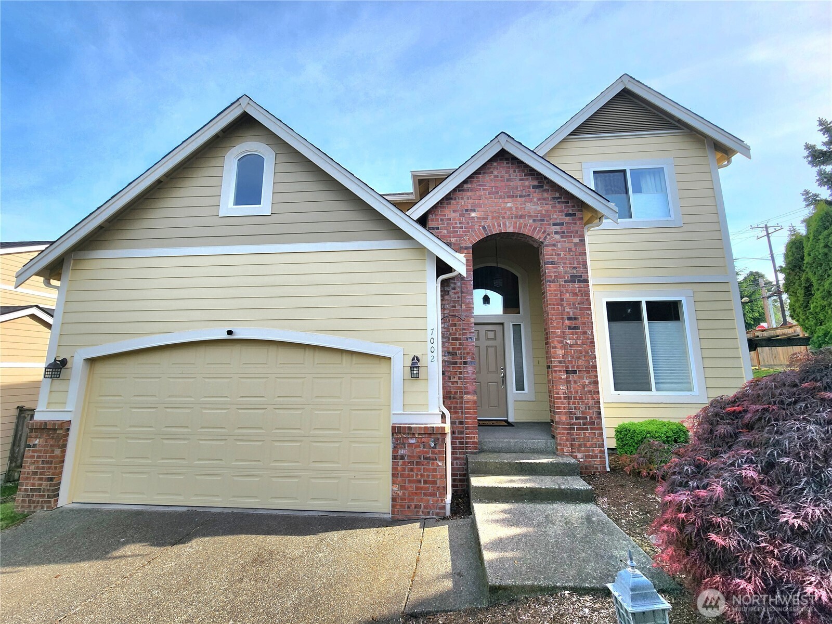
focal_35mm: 13
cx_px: 416
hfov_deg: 106.2
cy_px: 312
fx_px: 312
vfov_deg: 89.9
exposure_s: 1/1667
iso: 50
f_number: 2.2
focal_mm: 2.2
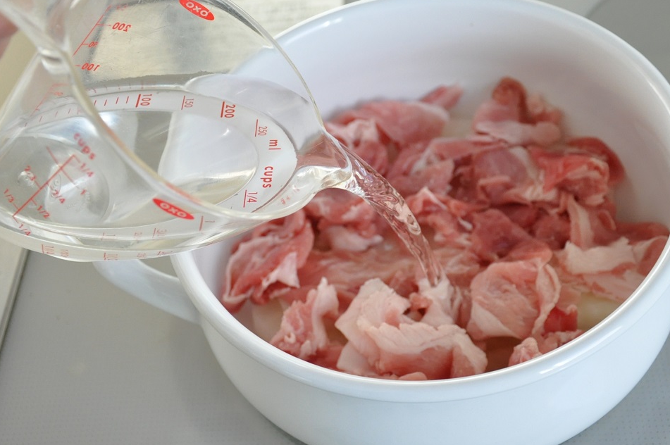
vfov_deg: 25.5
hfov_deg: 37.5
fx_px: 985
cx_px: 368
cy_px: 216
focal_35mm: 53
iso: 1600
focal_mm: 28
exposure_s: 1/60
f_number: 4
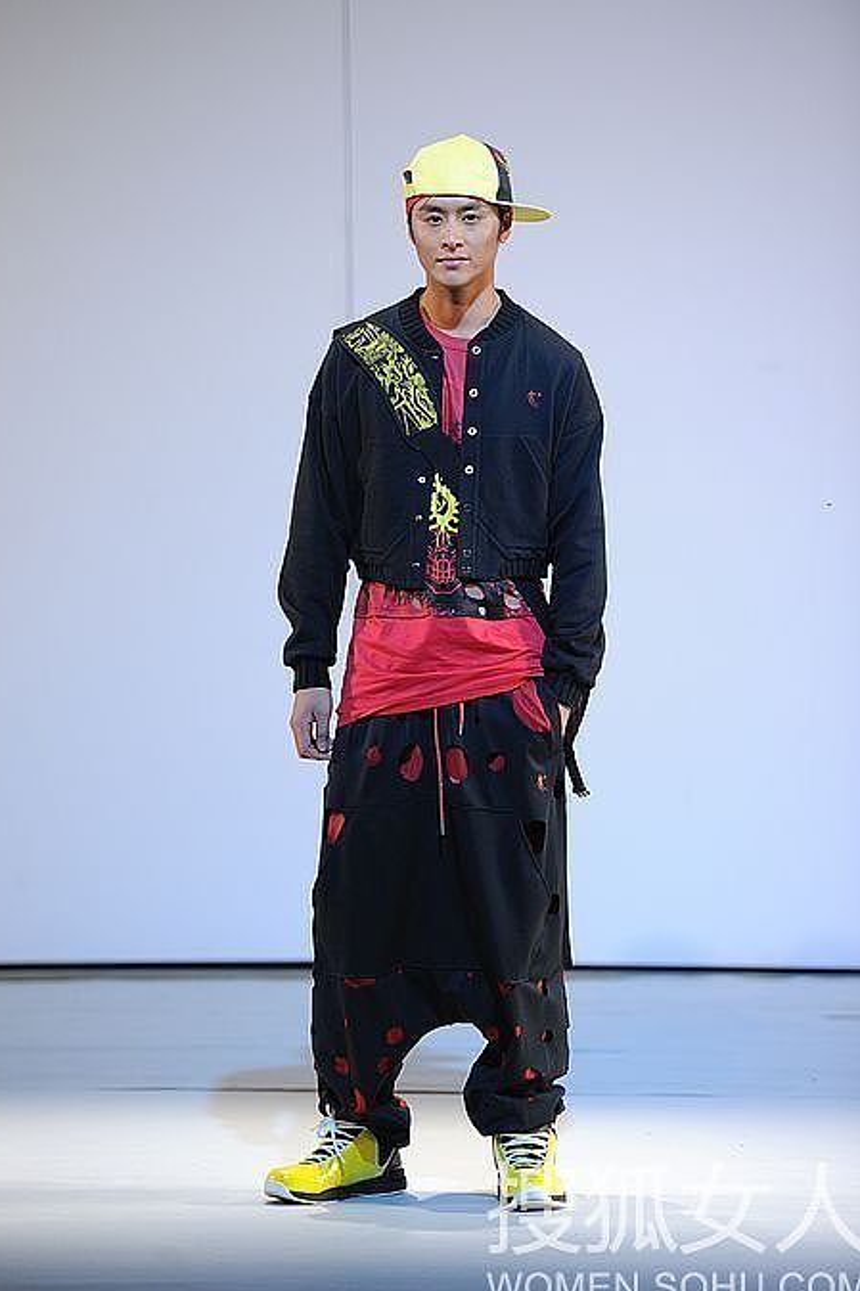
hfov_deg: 8.5
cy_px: 632
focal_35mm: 161
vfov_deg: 12.8
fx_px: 5772
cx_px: 423
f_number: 2.8
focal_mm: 155
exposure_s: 1/400
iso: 1600
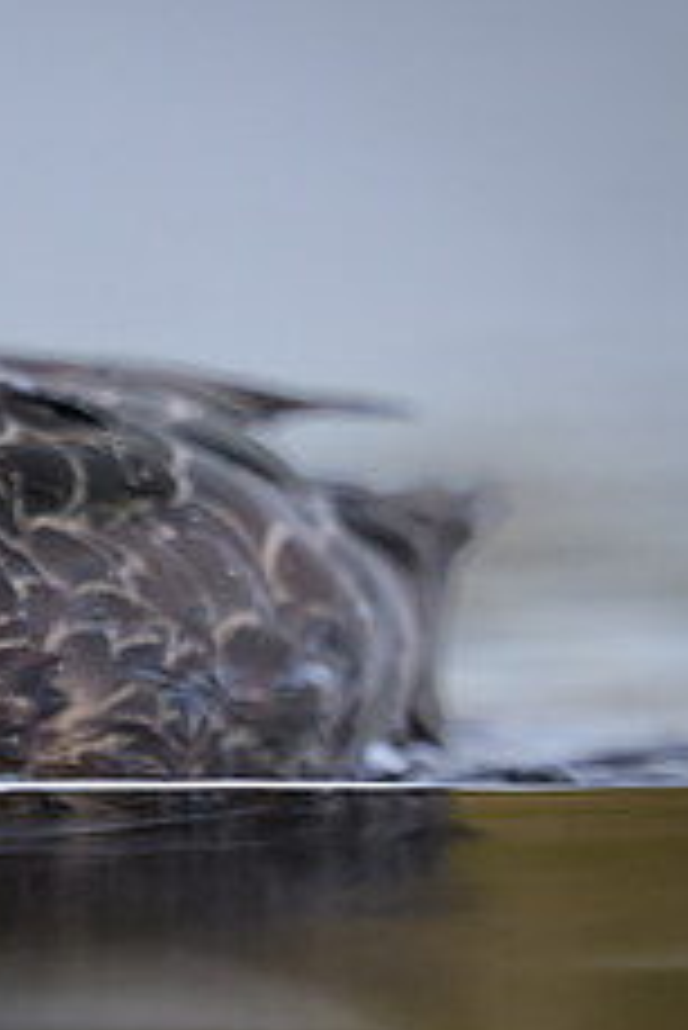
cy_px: 747
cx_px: -126
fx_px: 68033
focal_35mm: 2377
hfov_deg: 0.6
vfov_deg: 0.9
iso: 360
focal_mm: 400
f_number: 2.8
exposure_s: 1/3200
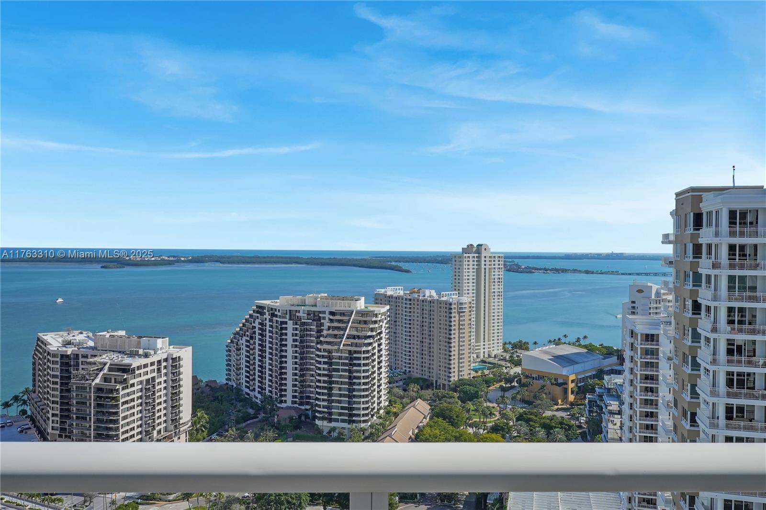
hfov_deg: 61.9
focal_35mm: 30
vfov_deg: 43.6
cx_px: 383
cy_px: 255
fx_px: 638
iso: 320
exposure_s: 1/800
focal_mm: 20
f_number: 10
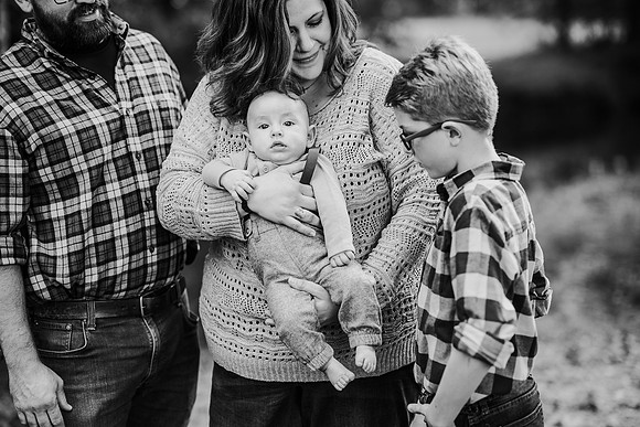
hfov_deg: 23.9
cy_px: 214
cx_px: 320
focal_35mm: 85
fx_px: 1511
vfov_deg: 16.1
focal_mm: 85
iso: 125
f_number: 2.2
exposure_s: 1/200
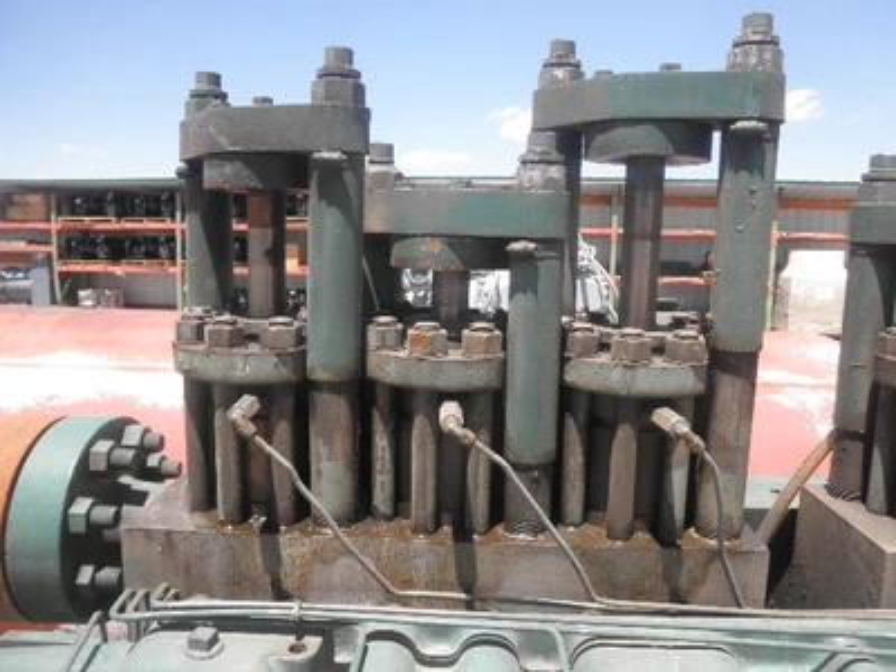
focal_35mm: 28
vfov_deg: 49.7
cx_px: 448
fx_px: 725
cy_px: 336
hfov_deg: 63.4
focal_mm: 5
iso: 64
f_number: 3
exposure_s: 1/500
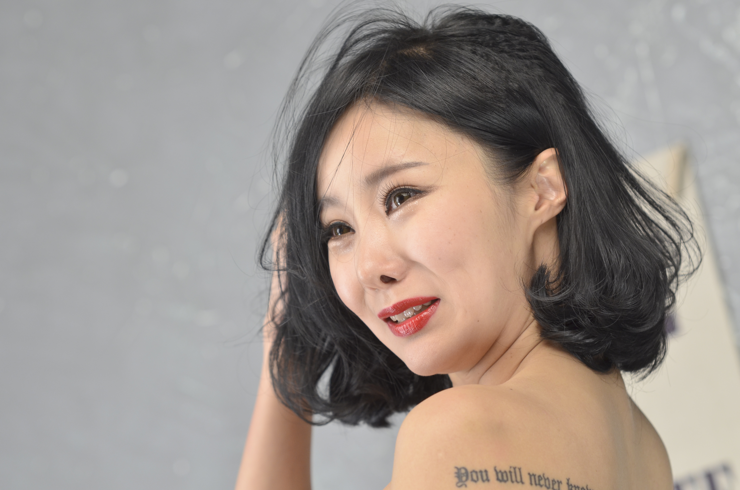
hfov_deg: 13.1
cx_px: 370
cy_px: 245
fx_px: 3231
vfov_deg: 8.7
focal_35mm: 158
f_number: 4
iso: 400
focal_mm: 105
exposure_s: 1/160
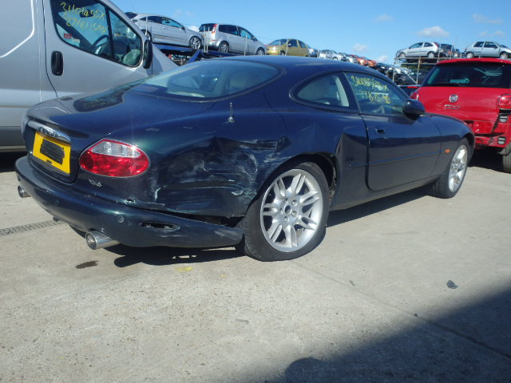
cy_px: 192
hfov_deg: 63.4
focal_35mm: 28
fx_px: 413
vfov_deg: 49.7
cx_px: 256
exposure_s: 1/125
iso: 125
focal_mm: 5
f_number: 11
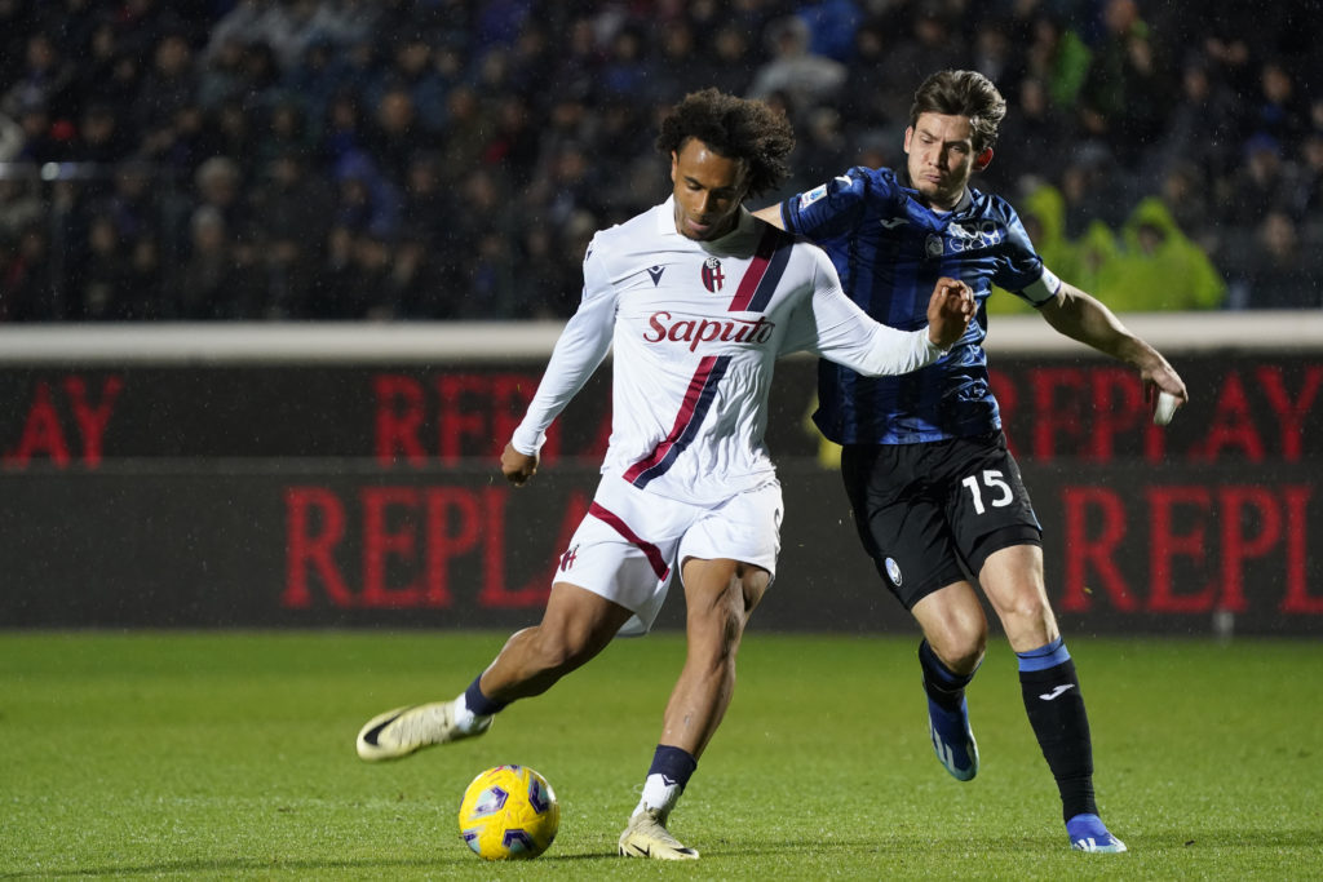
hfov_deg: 4.5
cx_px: 662
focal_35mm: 459
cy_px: 441
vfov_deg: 3.0
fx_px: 16869
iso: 4000
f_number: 6.3
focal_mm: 459
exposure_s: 1/800
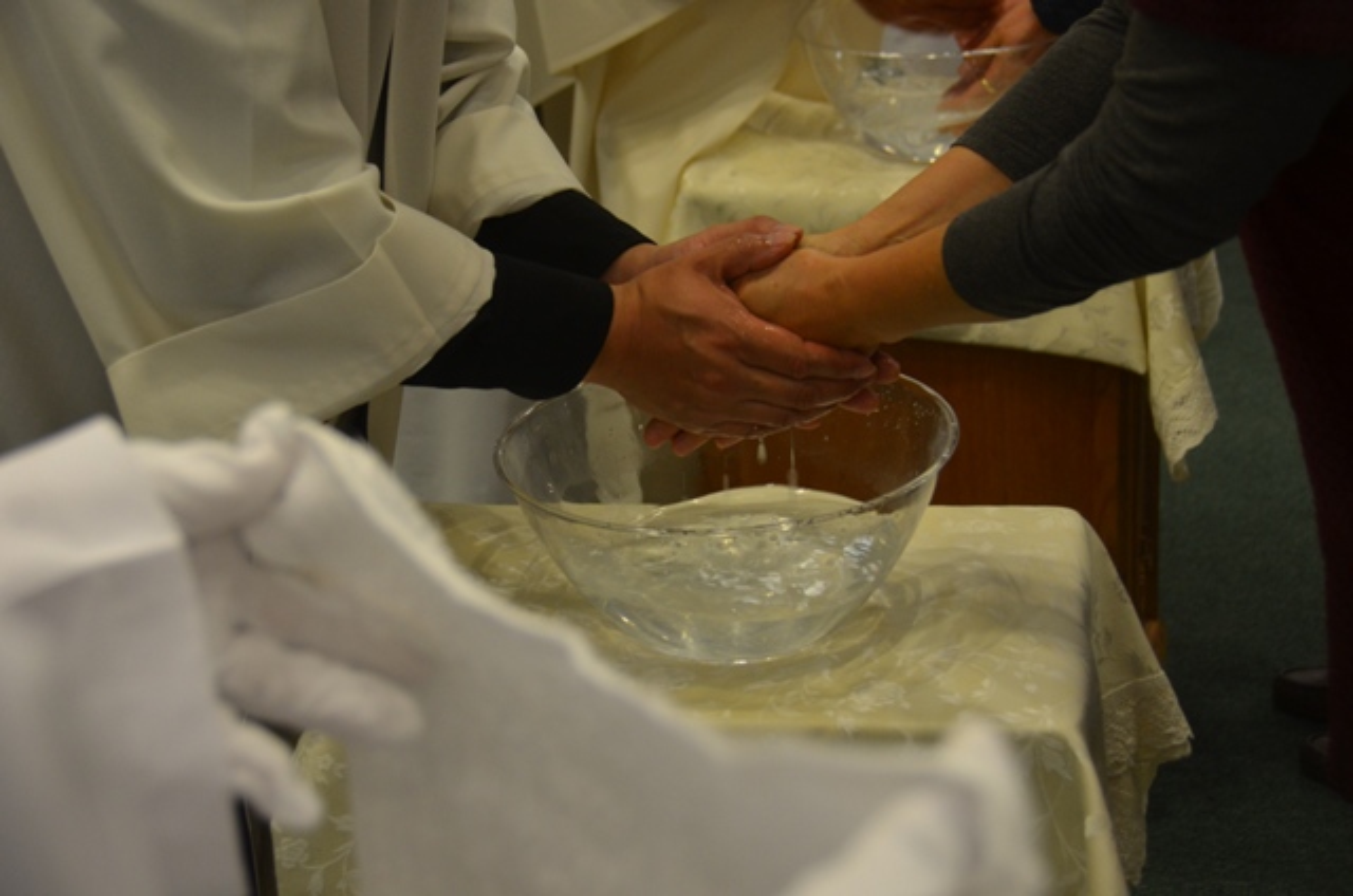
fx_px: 2588
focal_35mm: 69
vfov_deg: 19.6
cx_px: 676
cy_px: 448
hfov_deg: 29.3
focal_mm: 46
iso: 800
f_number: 4.5
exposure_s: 1/40
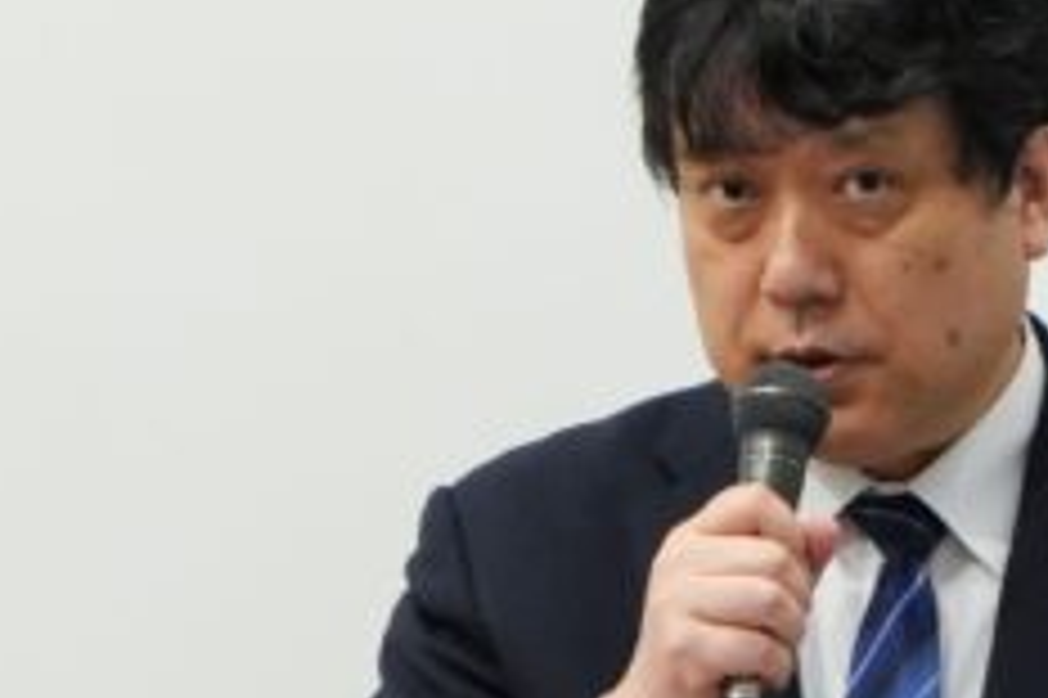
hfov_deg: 2.0
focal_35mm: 1056
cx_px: 472
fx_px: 30719
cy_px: 624
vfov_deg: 1.3
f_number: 6.3
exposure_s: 1/400
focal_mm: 240
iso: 3200
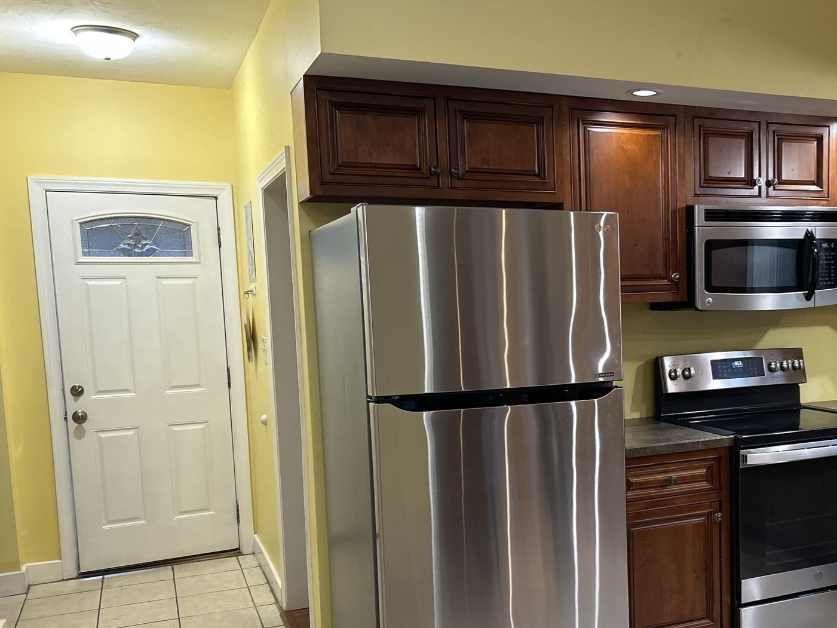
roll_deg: +1.7
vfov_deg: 37.5
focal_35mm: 38
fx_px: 919
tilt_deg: -6.6
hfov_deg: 47.6
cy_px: 394
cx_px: 603
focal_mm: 5.7
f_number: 1.5
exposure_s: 1/60
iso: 250
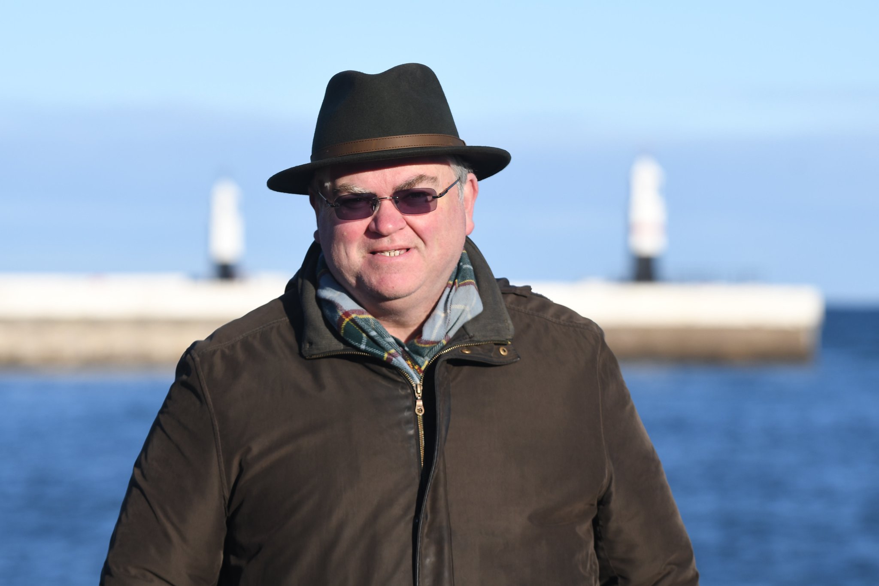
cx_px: 440
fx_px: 4944
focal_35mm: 202
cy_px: 293
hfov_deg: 10.2
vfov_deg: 6.8
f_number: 8
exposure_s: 1/2000
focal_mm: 135
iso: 320
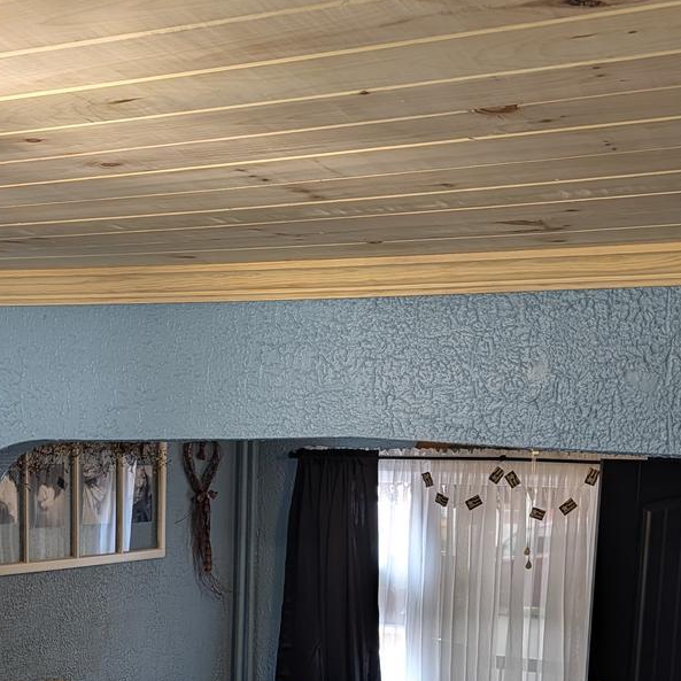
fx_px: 1224
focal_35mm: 55
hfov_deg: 31.0
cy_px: 639
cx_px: 269
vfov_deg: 29.5
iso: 96
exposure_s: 1/62.4
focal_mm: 6.9
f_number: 1.68
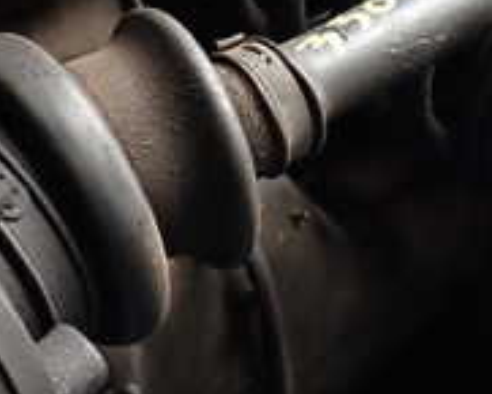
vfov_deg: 15.8
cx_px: 315
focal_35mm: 97
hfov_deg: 19.7
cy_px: 98
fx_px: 1413
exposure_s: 1/30
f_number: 2.3
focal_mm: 5.4
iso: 400
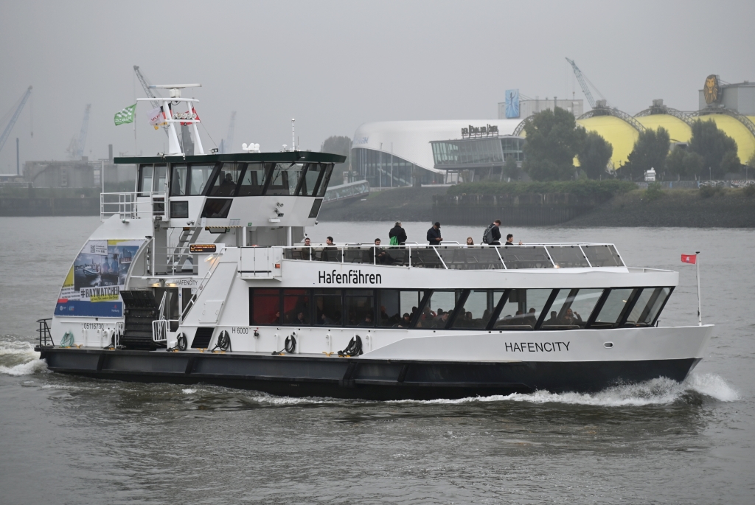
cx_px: 378
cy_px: 252
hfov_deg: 19.4
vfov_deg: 13.1
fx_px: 2204
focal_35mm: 105
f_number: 4
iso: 400
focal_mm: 105
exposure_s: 1/500
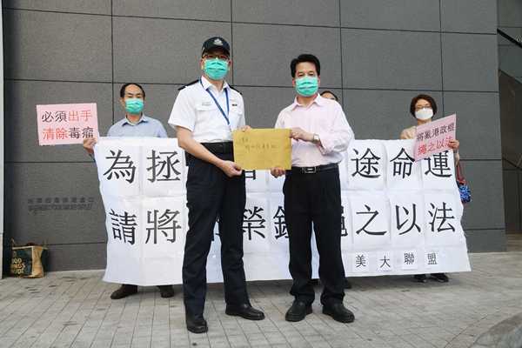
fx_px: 493
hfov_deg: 55.8
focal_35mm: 34
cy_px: 174
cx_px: 261
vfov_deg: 38.9
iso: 1000
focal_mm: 34
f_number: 9
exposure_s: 1/200
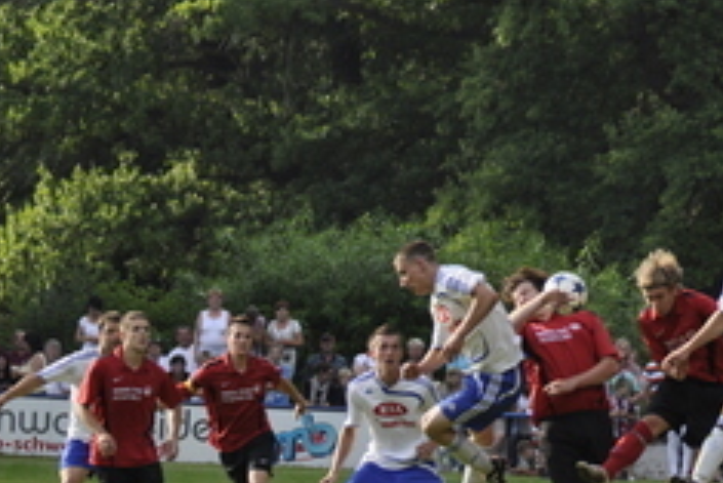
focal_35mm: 293
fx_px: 5888
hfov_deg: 7.0
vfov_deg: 4.7
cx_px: 701
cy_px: 406
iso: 400
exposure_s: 1/1000
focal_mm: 92
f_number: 4.2
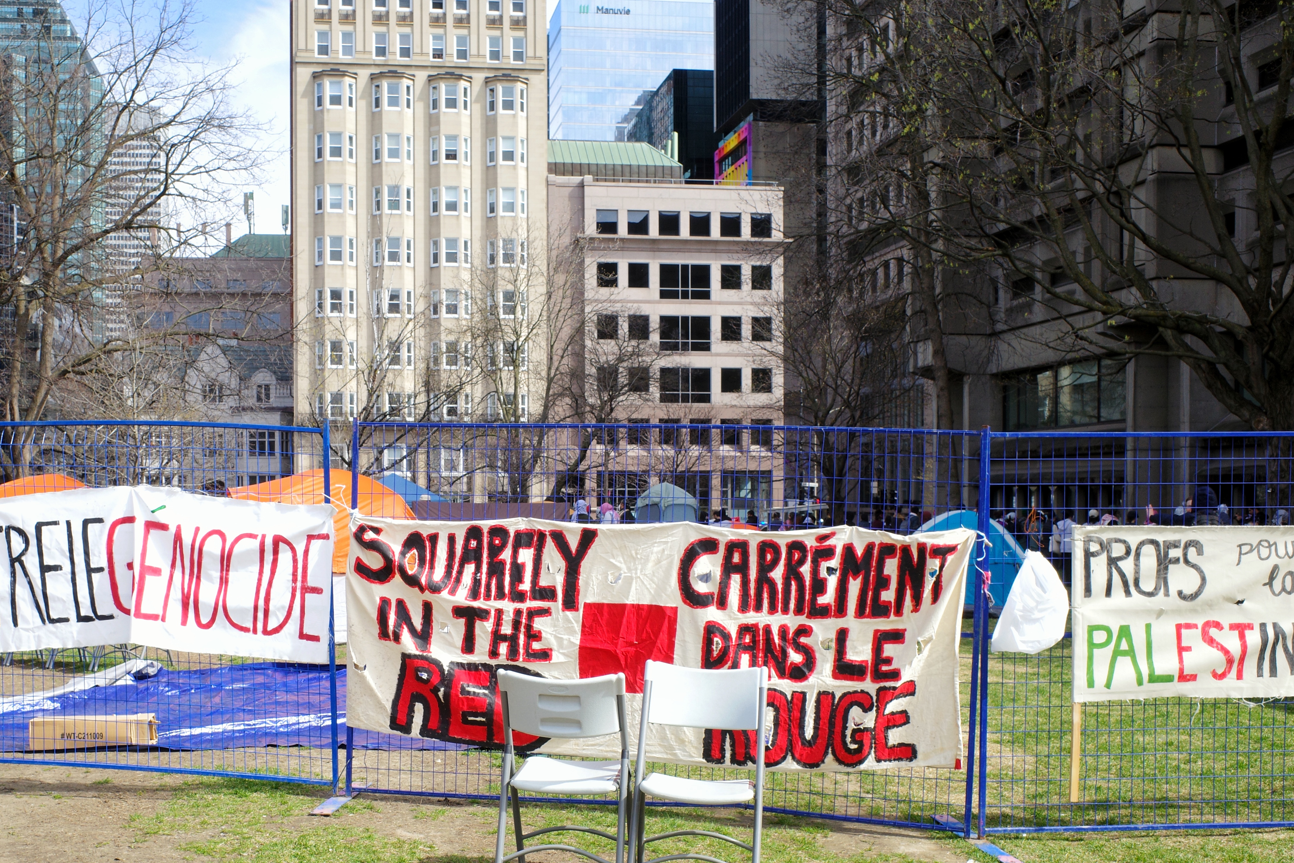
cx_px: 492
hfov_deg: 51.4
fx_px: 1330
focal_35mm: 37
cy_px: 520
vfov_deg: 35.8
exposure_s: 1/200
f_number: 8
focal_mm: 18.3
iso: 200
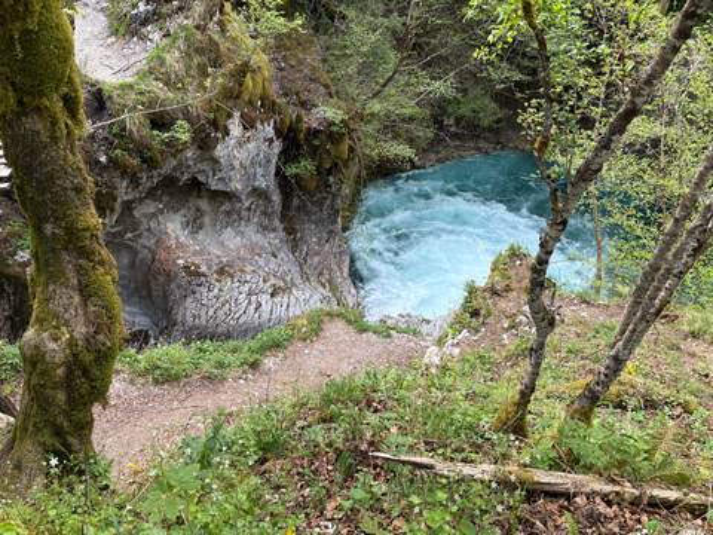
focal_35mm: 26
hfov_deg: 67.3
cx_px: 356
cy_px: 268
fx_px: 536
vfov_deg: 53.1
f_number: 1.6
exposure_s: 1/350
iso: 50
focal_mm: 5.96
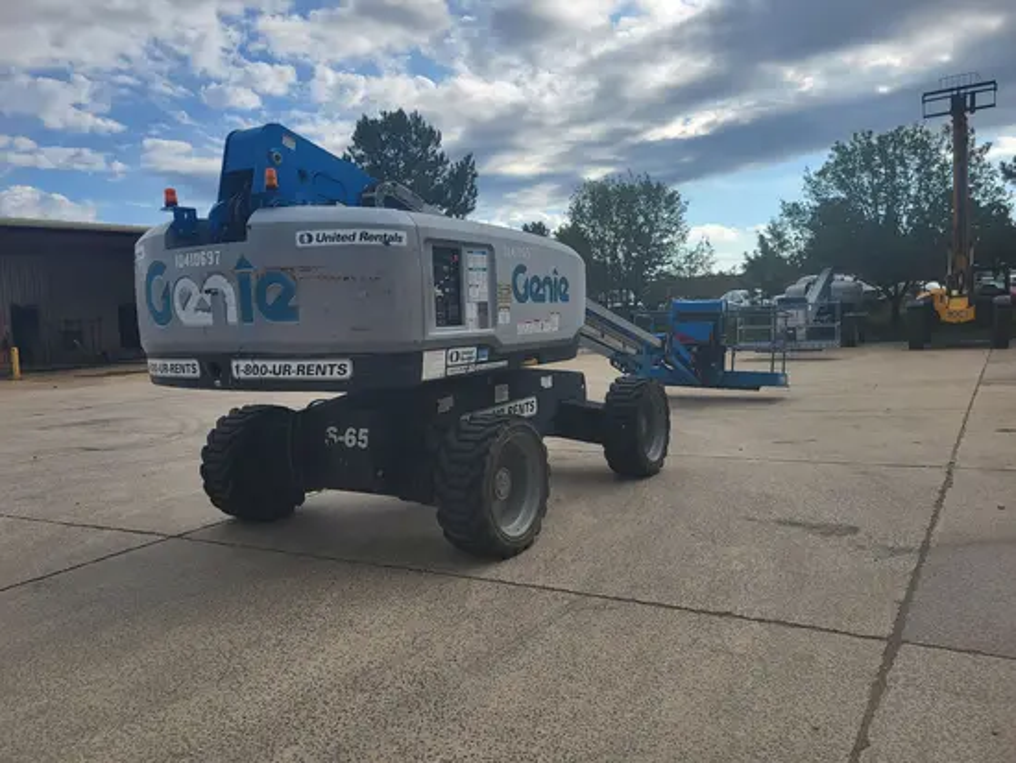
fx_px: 763
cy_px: 382
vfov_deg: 53.1
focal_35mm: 26
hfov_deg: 67.3
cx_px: 508
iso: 40
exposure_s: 1/2483
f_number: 1.8
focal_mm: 5.4
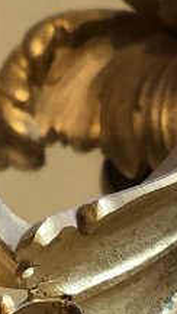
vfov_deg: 6.7
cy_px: -305
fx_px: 2621
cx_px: -96
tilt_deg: -2.3
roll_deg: -3.0
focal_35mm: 314
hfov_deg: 3.8
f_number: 2.4
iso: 125
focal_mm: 6
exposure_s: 1/33
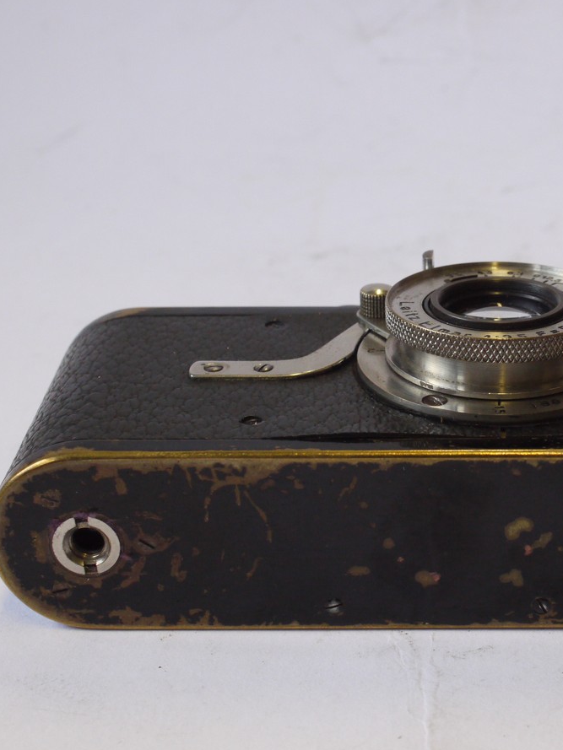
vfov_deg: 24.1
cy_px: 376
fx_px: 1756
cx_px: 447
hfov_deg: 18.1
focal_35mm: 81
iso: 800
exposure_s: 1/125
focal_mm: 30
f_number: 8
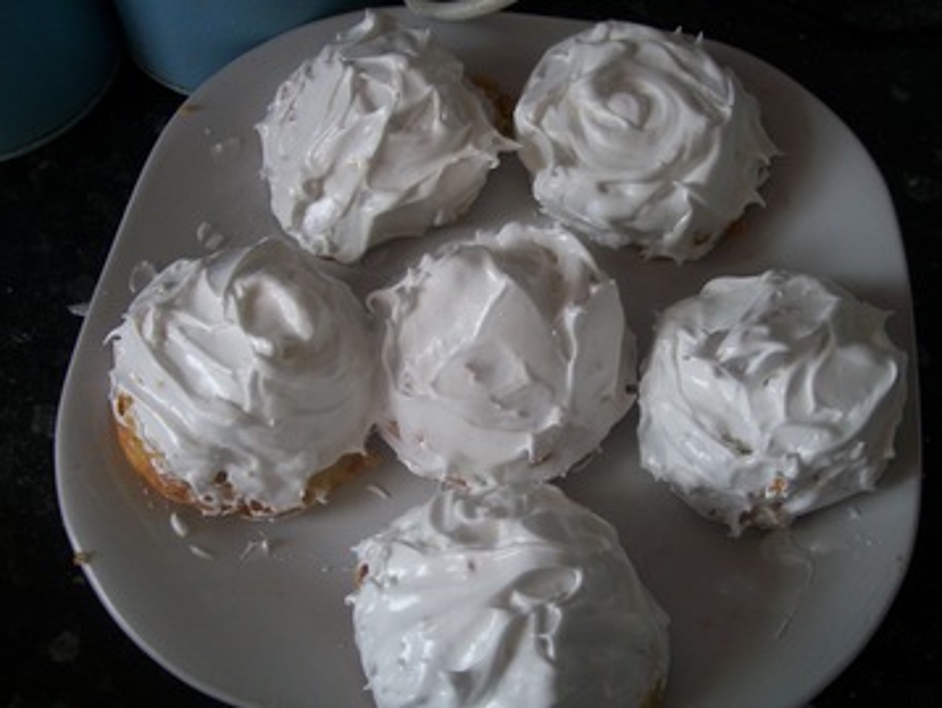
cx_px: 471
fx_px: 980
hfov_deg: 51.3
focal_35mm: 36
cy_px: 354
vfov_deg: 39.7
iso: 80
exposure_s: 1/30
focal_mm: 6
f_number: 2.7
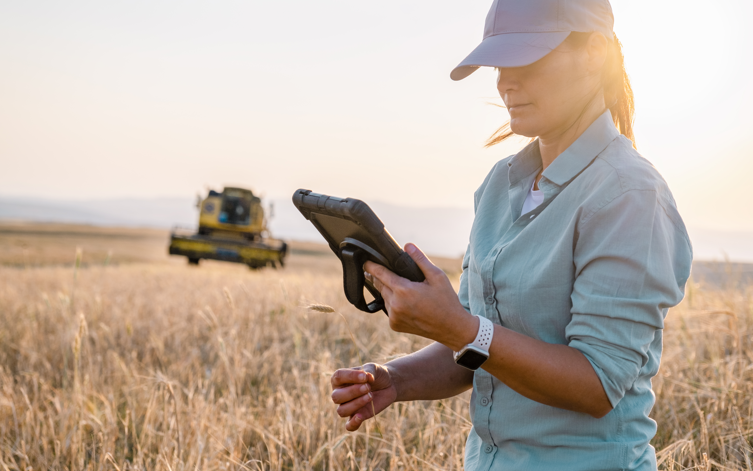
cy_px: 222
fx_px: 1313
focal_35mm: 64
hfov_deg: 32.0
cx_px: 375
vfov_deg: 20.3
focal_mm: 41.4
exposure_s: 1/950
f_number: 3.6
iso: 160
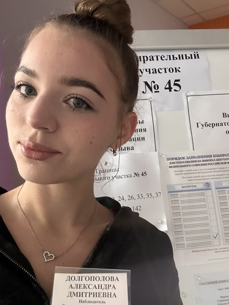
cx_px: 114
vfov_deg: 60.0
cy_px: 152
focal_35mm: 30
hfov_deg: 46.8
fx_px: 265
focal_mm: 2.69
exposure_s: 1/40
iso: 400
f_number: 1.9
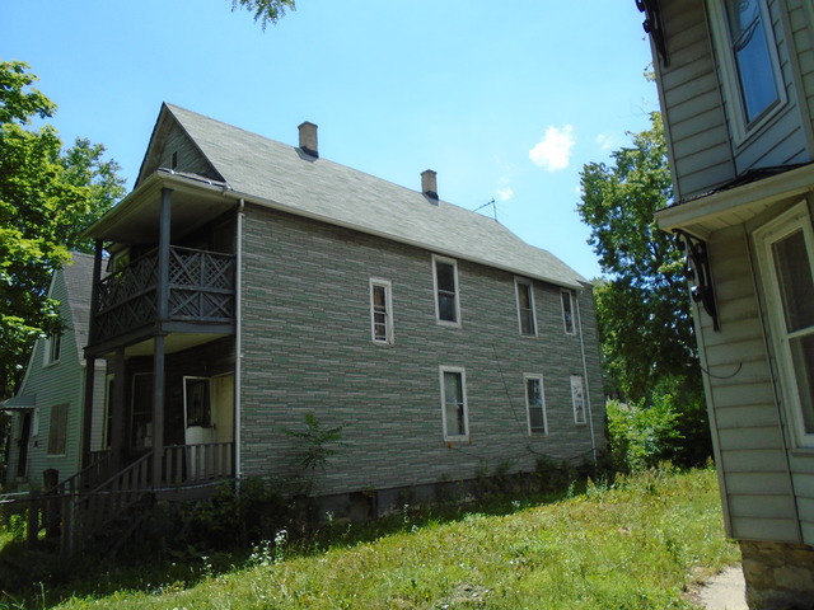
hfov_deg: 67.3
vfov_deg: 53.1
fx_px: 611
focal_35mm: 26
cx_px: 407
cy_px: 305
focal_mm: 4.6
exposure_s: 1/800
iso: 100
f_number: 3.2
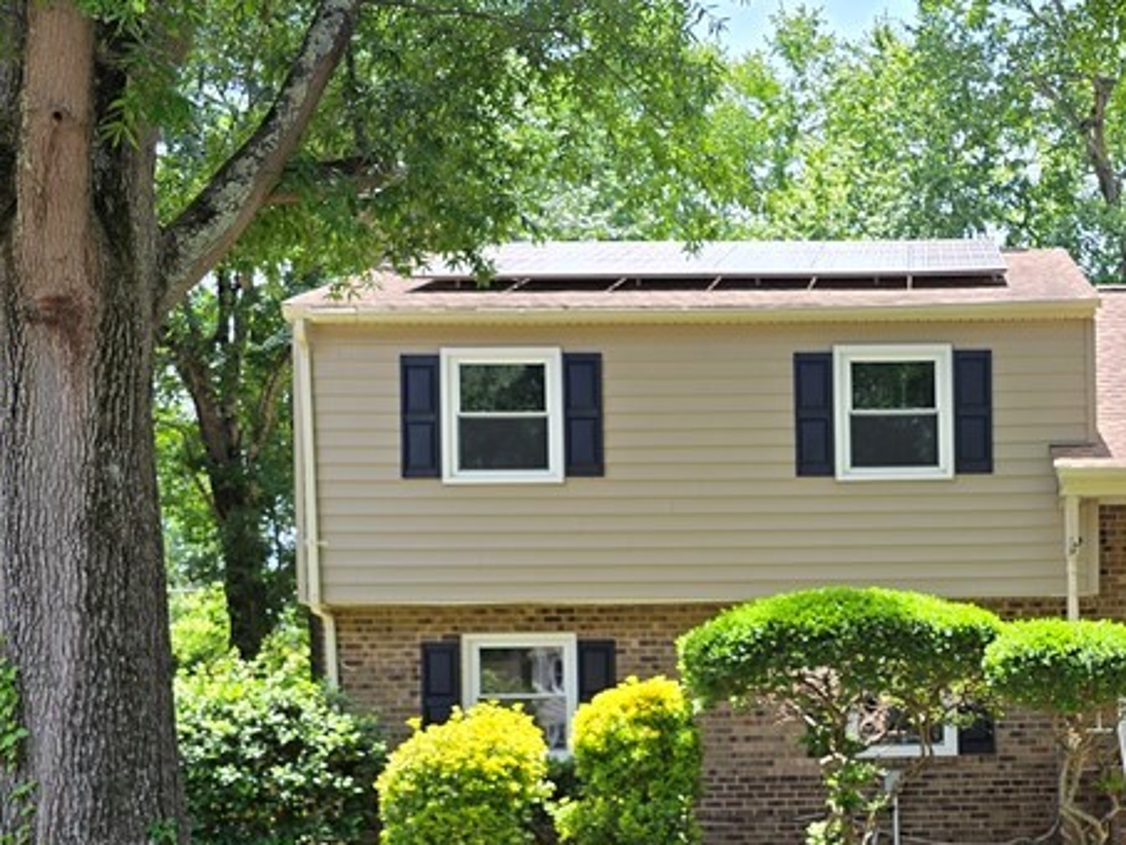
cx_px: 972
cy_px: 775
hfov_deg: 35.1
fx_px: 1692
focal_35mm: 52
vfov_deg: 27.0
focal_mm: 6.3
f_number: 1.7
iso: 16
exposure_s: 1/180
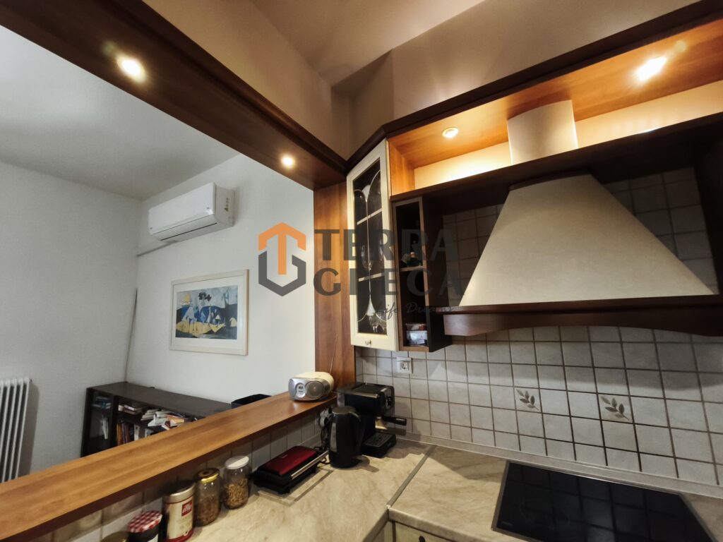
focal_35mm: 15
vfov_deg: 81.7
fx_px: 313
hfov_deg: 98.2
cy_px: 271
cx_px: 362
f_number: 2.2
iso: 400
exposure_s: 1/33.3
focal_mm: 1.91
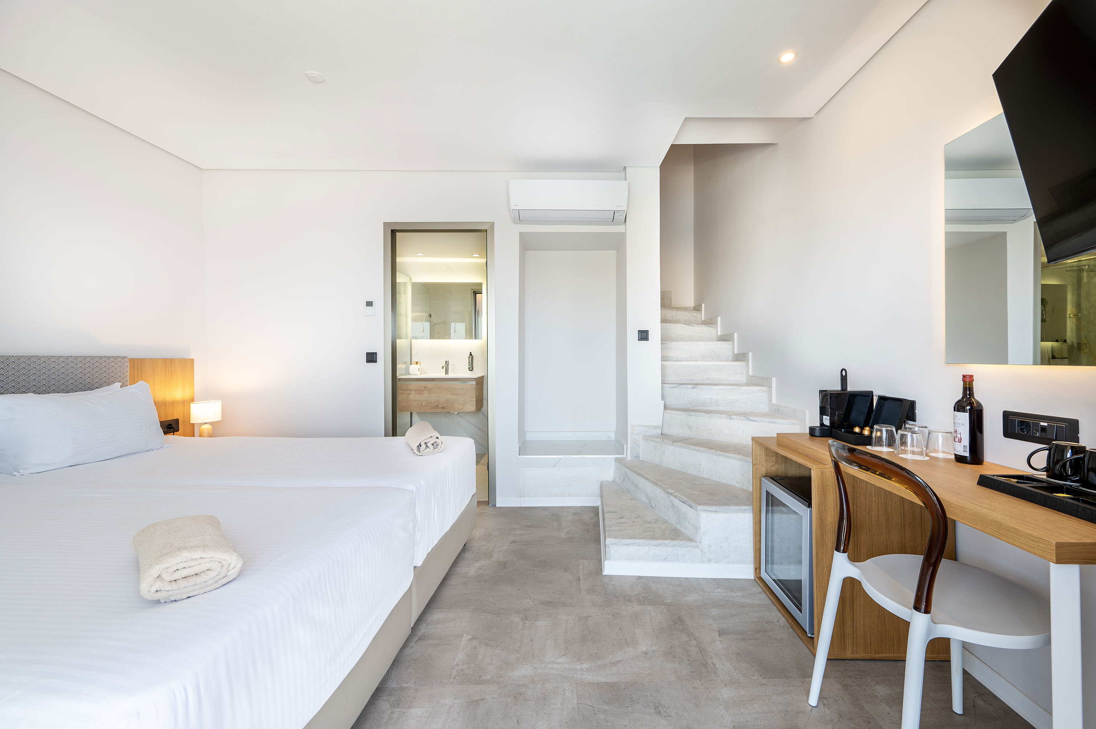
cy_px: 364
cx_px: 548
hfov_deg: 104.3
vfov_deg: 81.1
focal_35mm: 14
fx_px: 426
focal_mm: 14
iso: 200
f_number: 8
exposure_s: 1/50
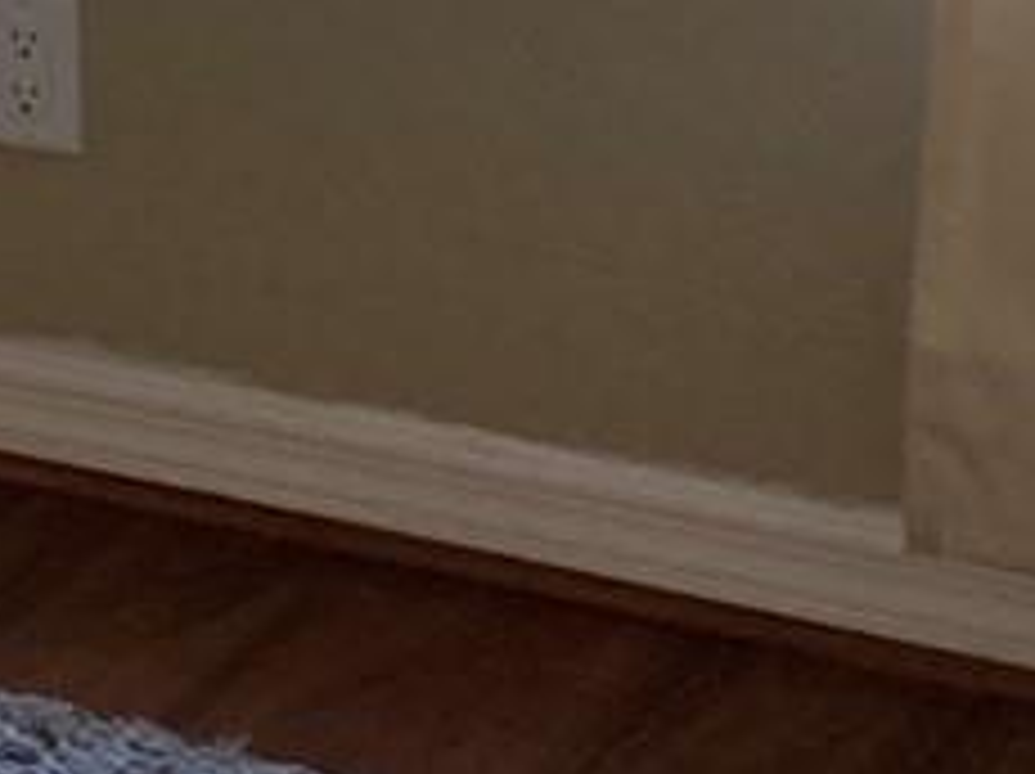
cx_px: -2052
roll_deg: +1.5
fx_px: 5824
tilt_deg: -5.0
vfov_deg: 7.2
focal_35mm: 195
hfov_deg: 8.5
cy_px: -1053
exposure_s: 1/60
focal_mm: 3.99
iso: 64
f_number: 1.8
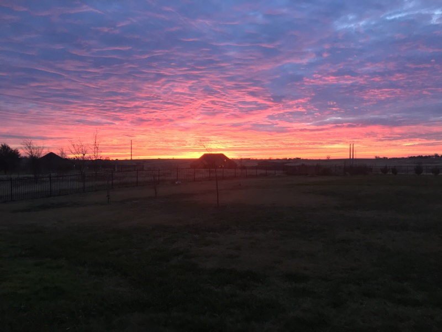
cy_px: 166
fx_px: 370
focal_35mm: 29
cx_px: 221
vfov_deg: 48.2
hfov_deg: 61.7
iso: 125
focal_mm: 4.15
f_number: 2.2
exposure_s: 1/30
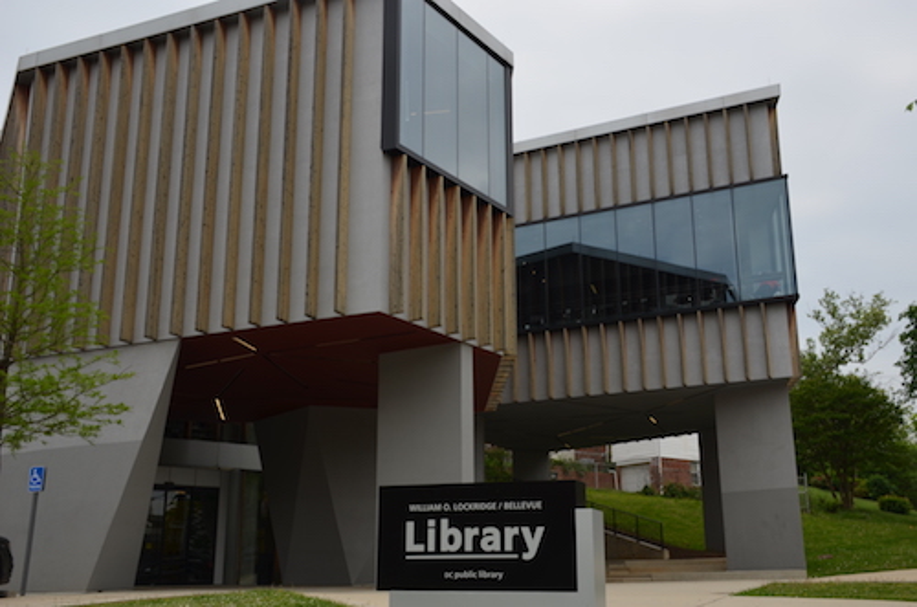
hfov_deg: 49.6
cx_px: 458
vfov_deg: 34.1
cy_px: 304
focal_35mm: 39
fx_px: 991
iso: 100
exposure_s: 1/200
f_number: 7.1
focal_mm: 26
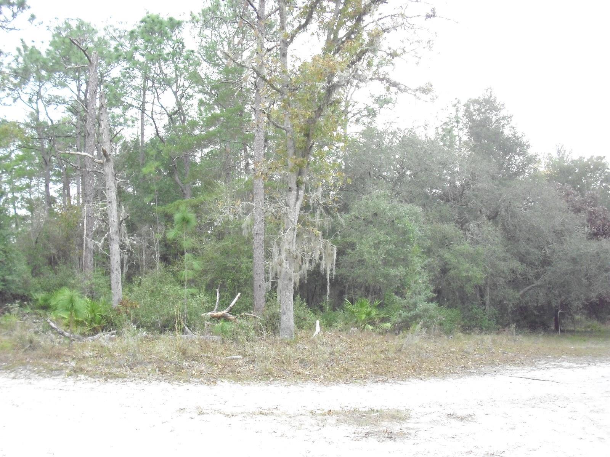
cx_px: 305
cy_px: 228
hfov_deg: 49.0
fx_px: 670
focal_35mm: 38
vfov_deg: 37.7
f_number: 2.8
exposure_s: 1/80
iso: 200
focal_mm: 6.2
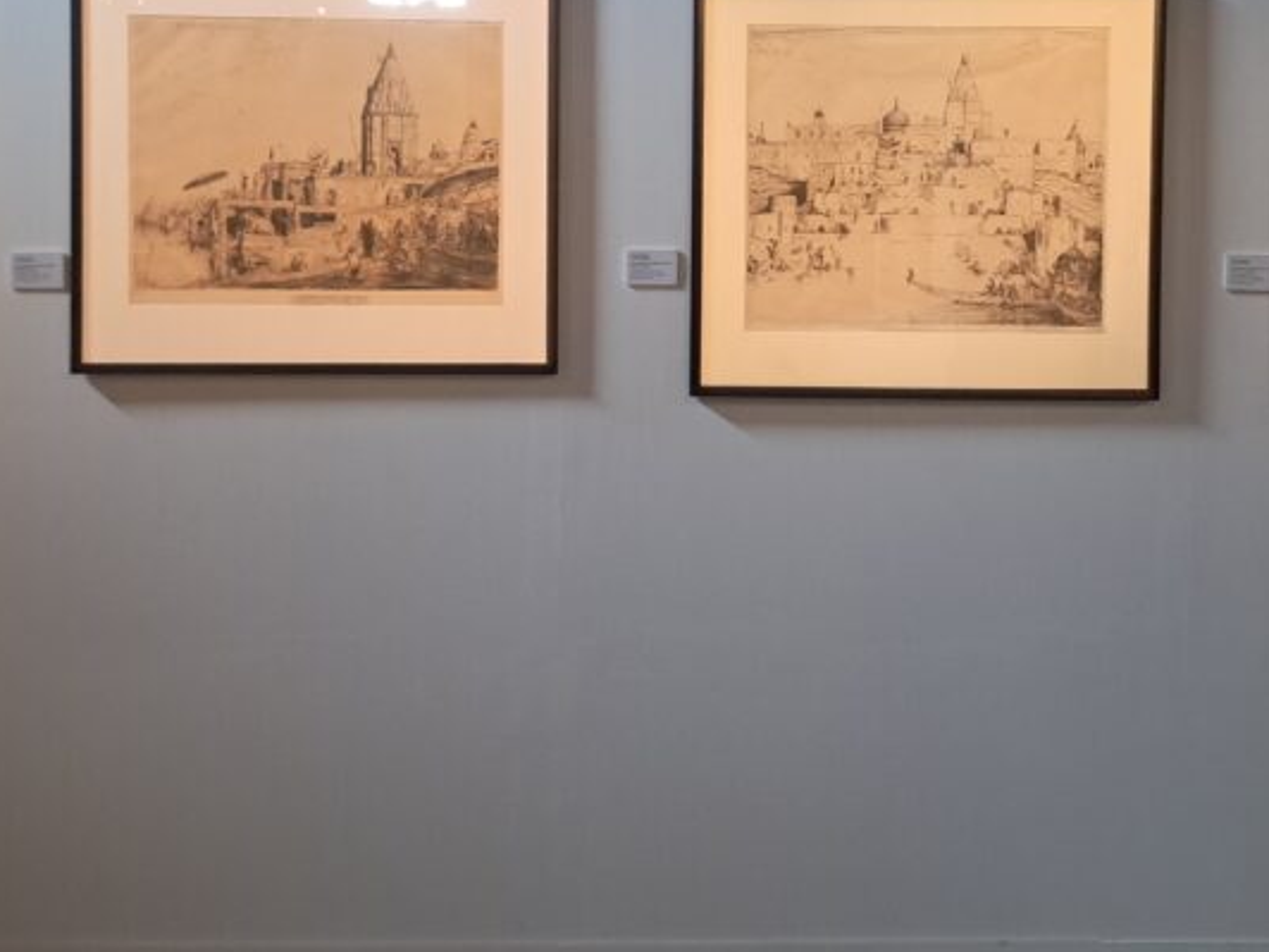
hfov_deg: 36.8
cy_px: 215
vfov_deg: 27.6
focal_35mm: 52
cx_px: 634
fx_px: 1906
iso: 500
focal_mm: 4
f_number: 1.8
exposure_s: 1/50
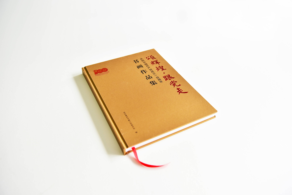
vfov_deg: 42.4
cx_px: 146
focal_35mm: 31
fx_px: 252
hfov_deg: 60.3
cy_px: 98
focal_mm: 31
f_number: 4
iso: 200
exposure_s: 1/30
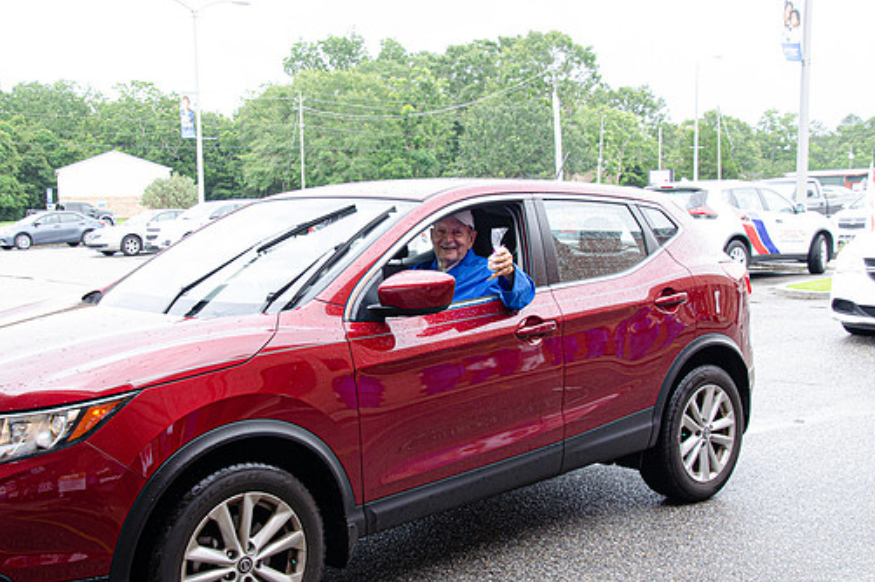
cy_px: 289
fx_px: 1093
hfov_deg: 43.6
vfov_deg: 29.8
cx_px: 403
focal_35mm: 45
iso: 640
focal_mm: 26
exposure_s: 1/200
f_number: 7.1
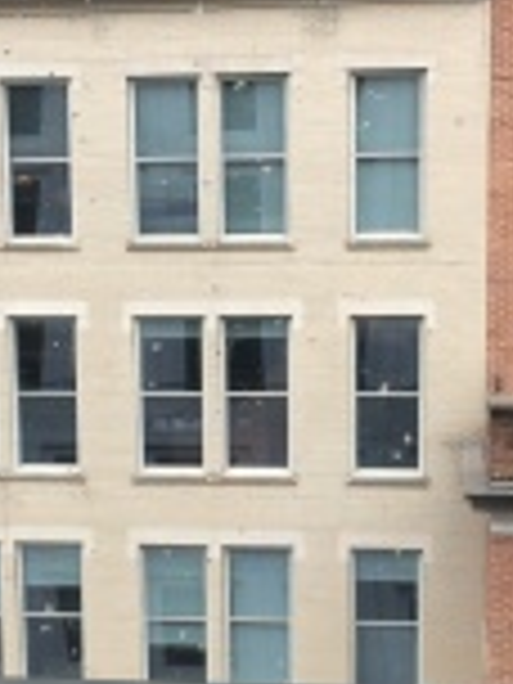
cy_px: 423
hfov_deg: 21.0
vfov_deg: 27.7
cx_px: 274
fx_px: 1383
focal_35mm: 70
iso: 25
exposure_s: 1/185
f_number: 2.2
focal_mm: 4.15
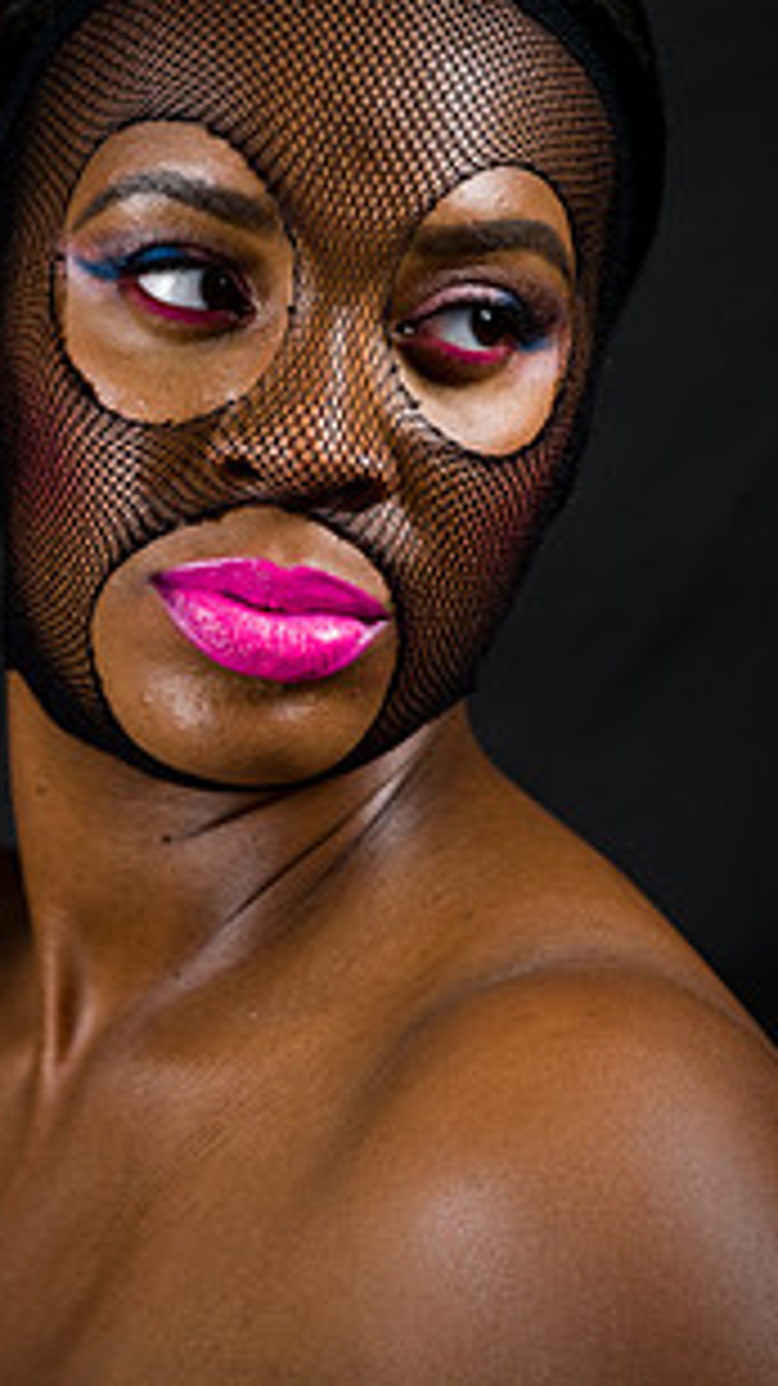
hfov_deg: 4.0
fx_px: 11235
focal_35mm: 306
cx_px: 281
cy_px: 446
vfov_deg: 7.1
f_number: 5.6
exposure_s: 1/125
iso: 200
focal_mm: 200
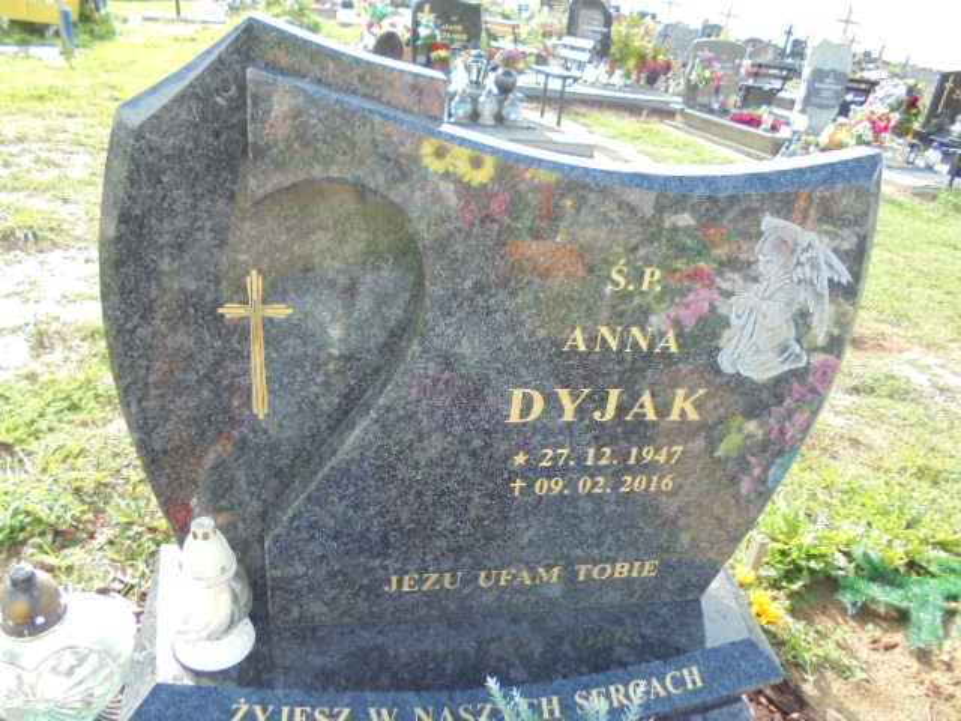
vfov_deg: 53.1
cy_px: 360
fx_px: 722
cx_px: 480
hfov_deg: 67.3
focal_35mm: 26
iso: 100
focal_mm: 4.6
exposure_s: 1/125
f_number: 3.5
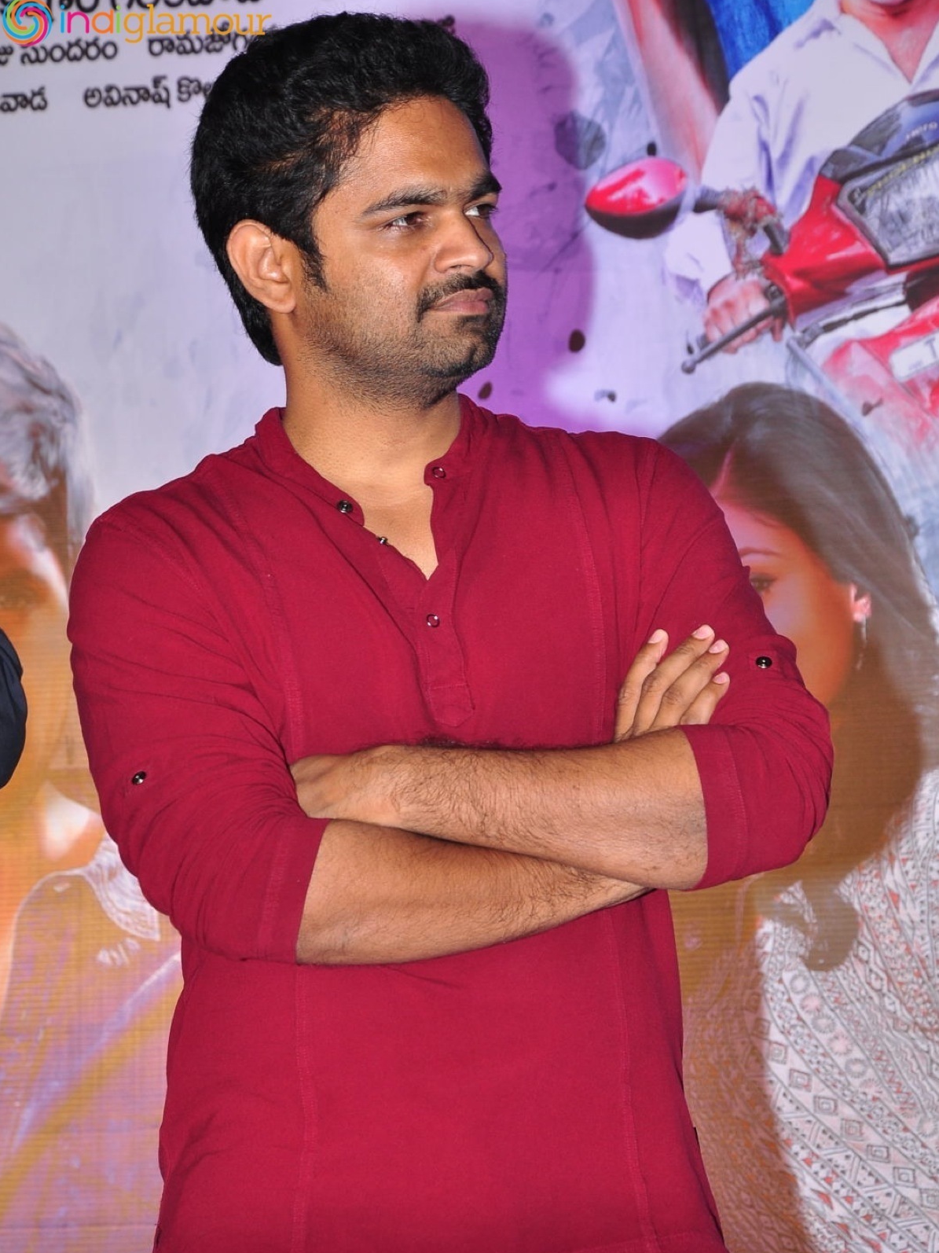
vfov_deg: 11.5
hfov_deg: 8.7
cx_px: 470
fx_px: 6206
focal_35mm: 172
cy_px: 704
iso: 400
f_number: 9
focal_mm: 105
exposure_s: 1/125
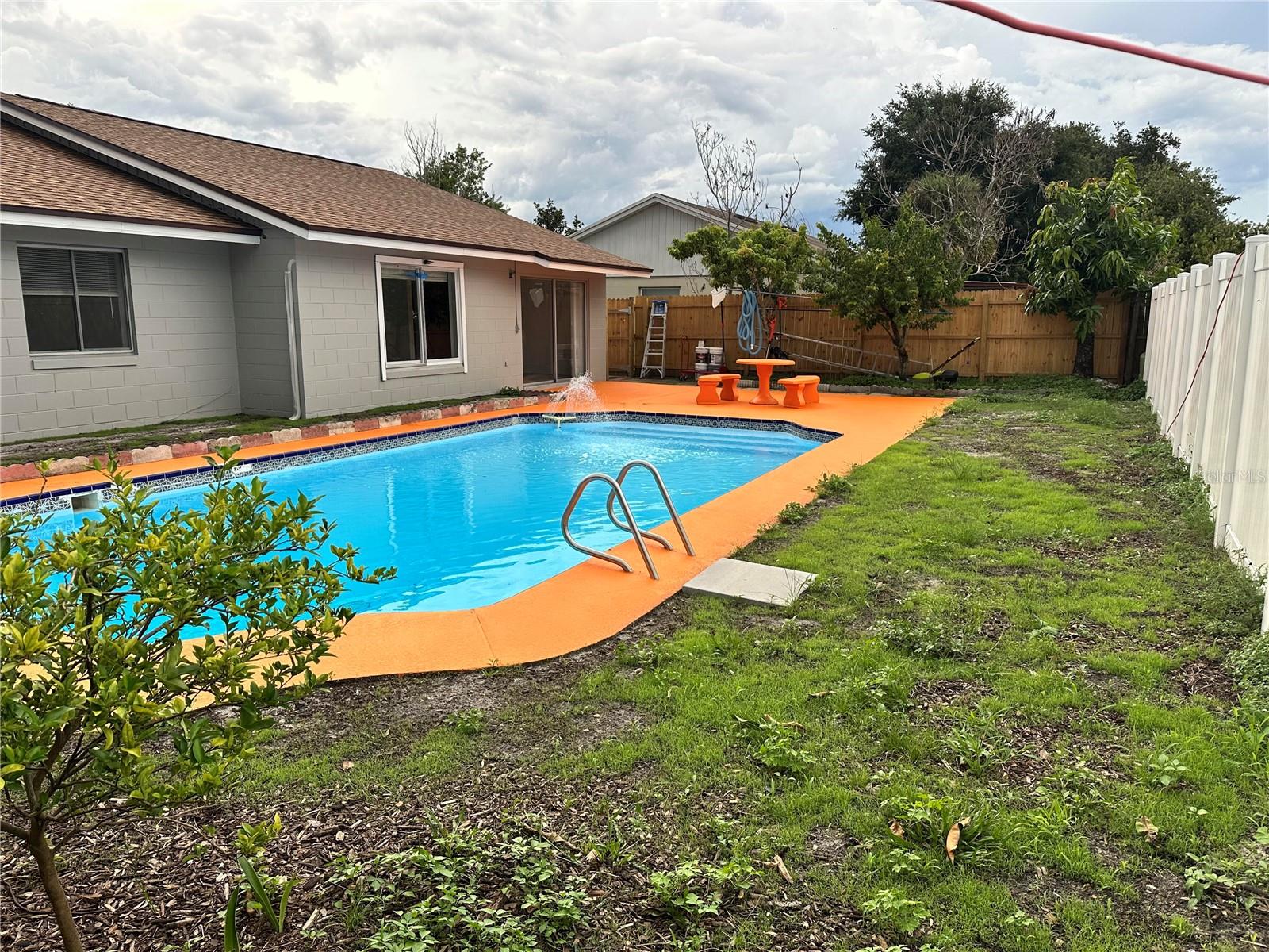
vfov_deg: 56.8
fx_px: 880
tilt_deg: -9.8
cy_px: 476
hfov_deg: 71.6
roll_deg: -0.3
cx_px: 634
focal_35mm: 24
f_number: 1.78
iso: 80
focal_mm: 6.86
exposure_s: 1/355
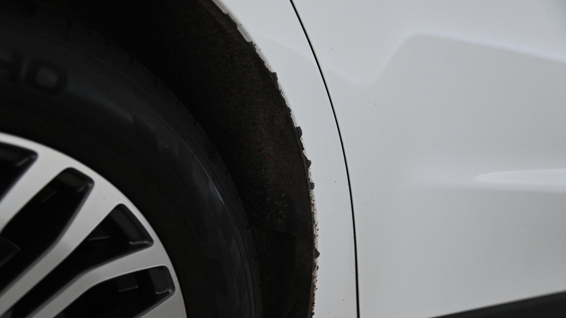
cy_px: 183
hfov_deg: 40.6
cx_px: 284
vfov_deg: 23.5
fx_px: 765
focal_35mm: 51
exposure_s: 1/160
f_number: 4
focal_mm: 48
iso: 2000
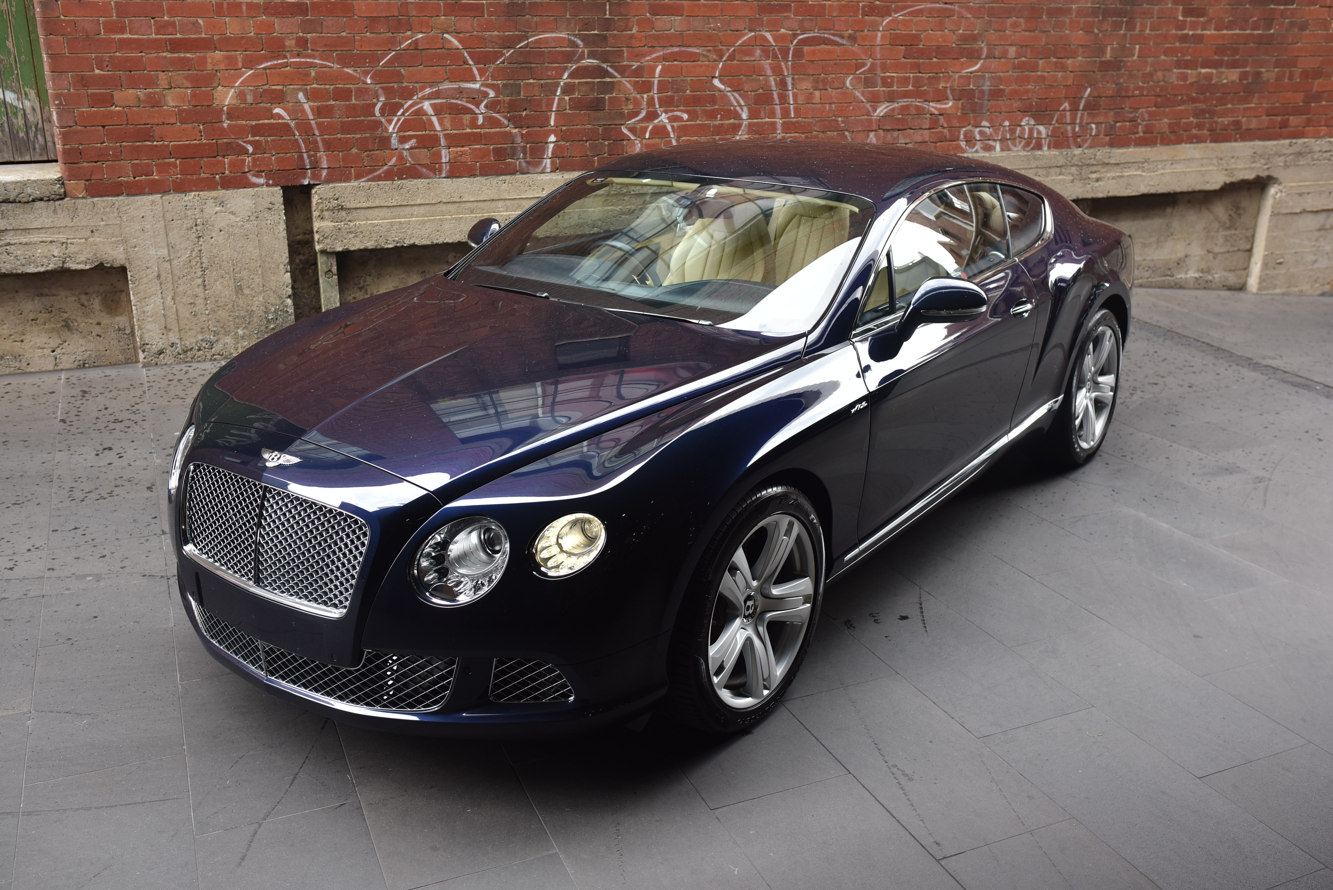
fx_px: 1296
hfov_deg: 54.4
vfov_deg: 37.9
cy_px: 445
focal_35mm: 35
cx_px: 666
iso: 250
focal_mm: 35
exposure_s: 1/160
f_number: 4
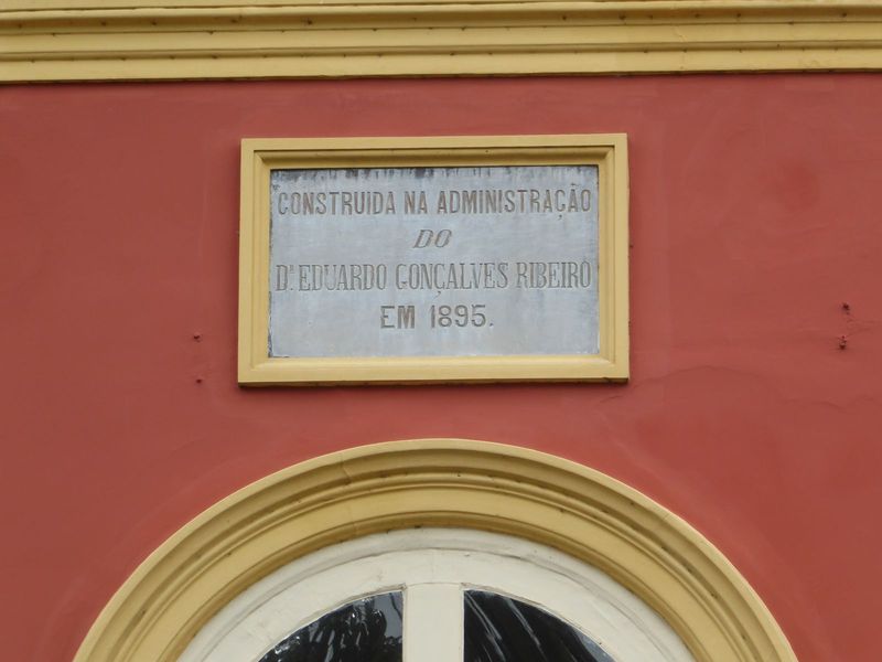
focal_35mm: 386
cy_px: 331
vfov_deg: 3.9
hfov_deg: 5.1
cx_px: 441
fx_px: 9835
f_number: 6
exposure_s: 1/100
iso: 80
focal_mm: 62.1
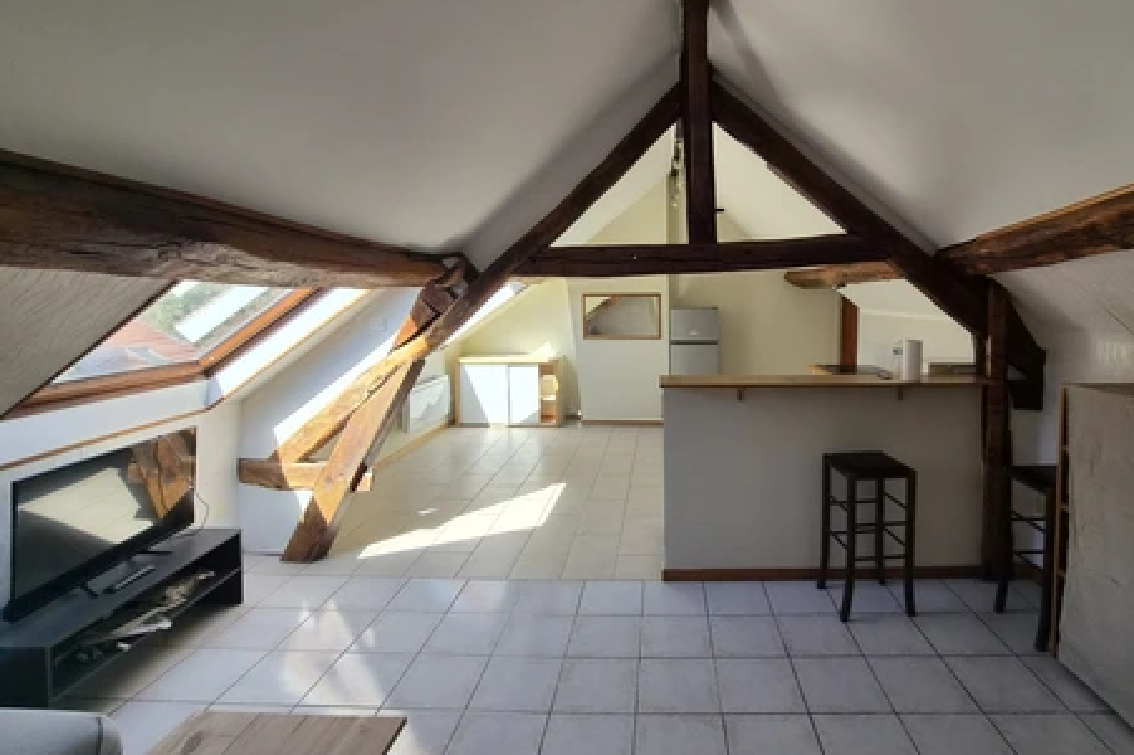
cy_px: 325
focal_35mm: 16
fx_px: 504
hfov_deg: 96.1
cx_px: 647
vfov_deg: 73.3
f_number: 2.2
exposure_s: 1/670
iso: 100
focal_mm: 2.2
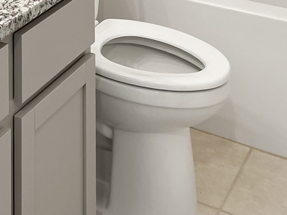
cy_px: 24
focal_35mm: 83
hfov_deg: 23.0
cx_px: 37
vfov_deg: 17.5
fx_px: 688
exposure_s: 1/120
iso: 100
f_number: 1.5
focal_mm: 5.7
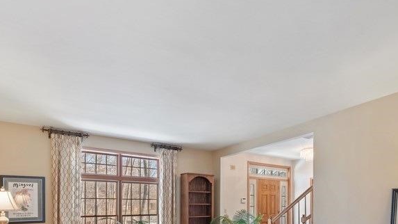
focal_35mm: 23
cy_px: 200
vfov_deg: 45.1
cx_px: 195
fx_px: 243
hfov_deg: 78.7
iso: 200
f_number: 11
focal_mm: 14
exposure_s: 1.6
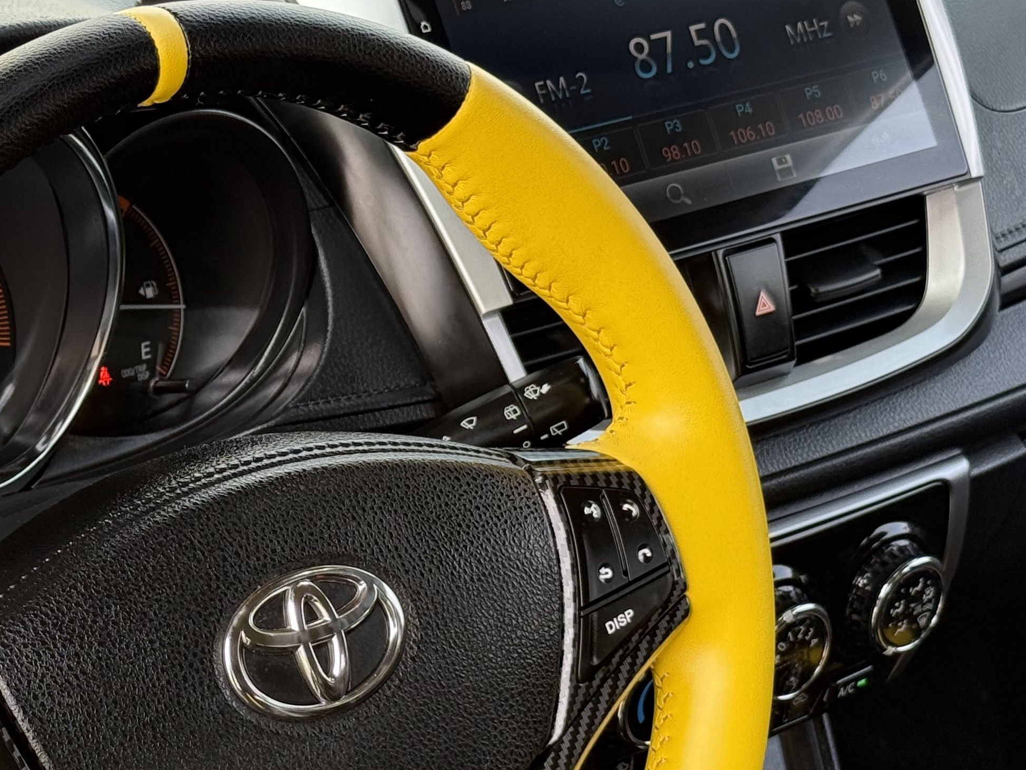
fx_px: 2964
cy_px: 600
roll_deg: -0.3
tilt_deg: -26.8
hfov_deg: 19.4
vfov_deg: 14.7
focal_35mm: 100
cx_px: 168
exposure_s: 1/222
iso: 80
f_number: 1.78
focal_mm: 6.76
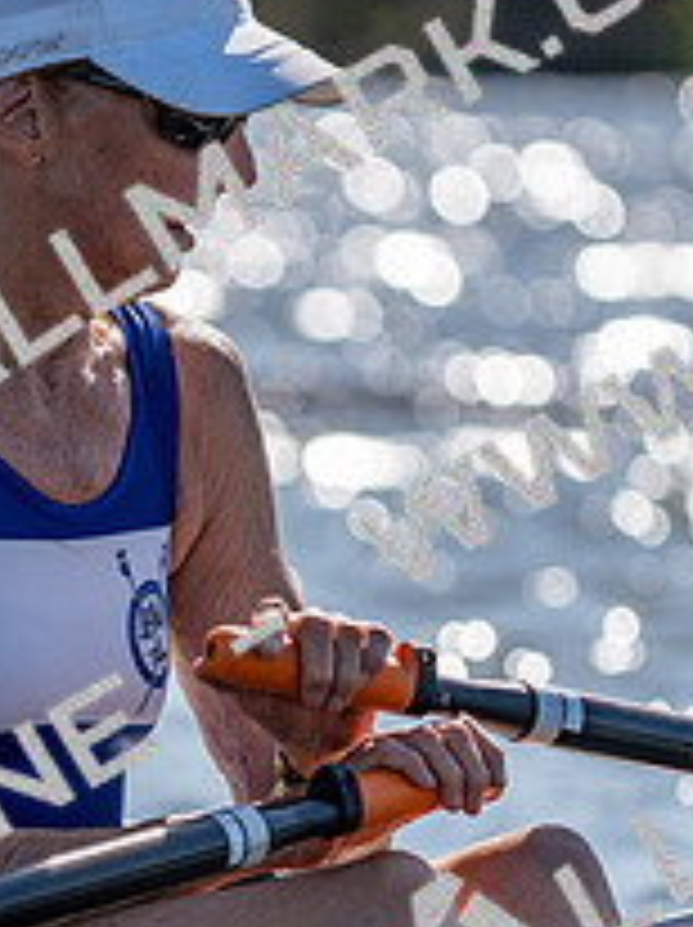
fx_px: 19312
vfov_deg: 2.7
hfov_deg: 2.1
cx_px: 27
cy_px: 659
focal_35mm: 722
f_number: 5.6
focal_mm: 266
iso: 200
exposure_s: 1/2000
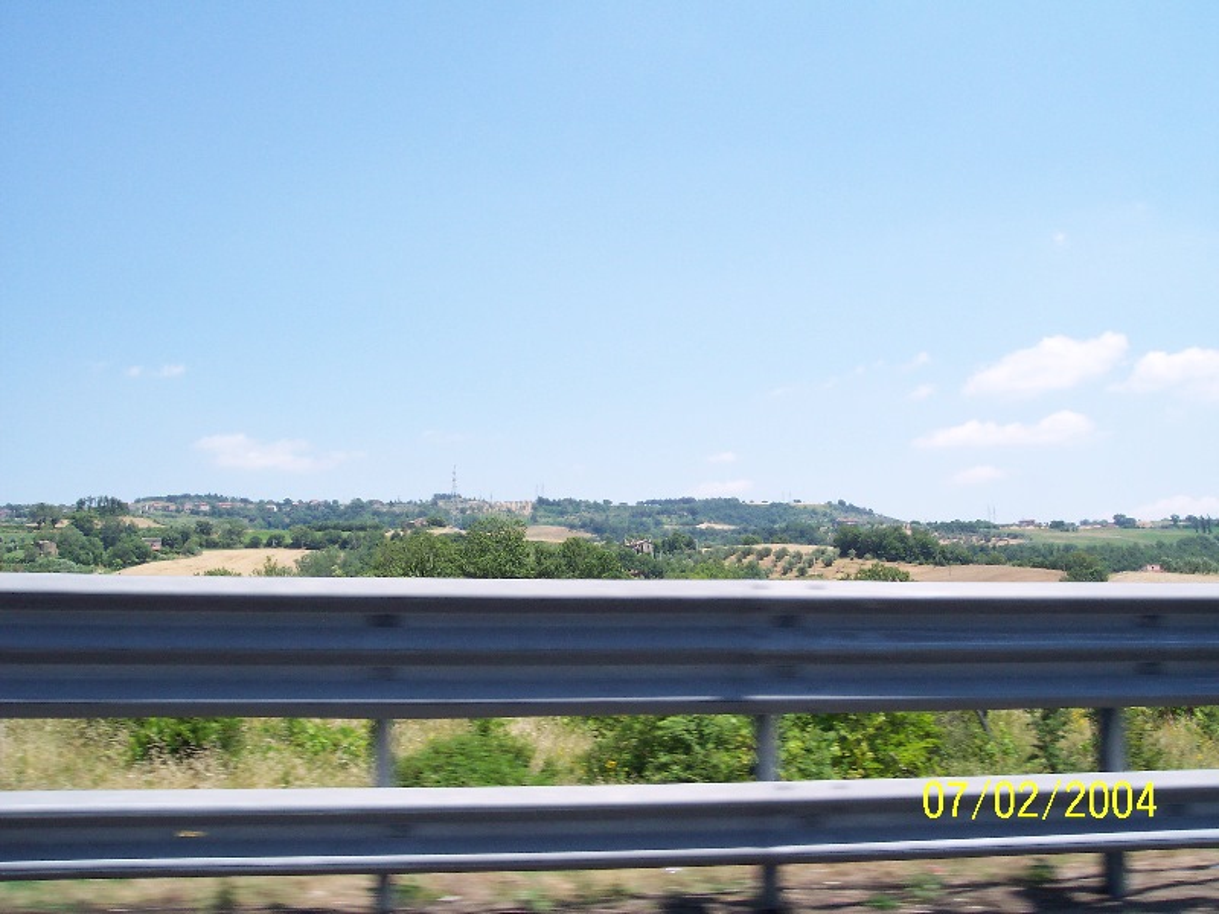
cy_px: 457
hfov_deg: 49.0
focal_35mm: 38
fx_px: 1338
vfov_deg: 37.7
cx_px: 610
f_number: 4.8
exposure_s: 1/500
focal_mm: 8
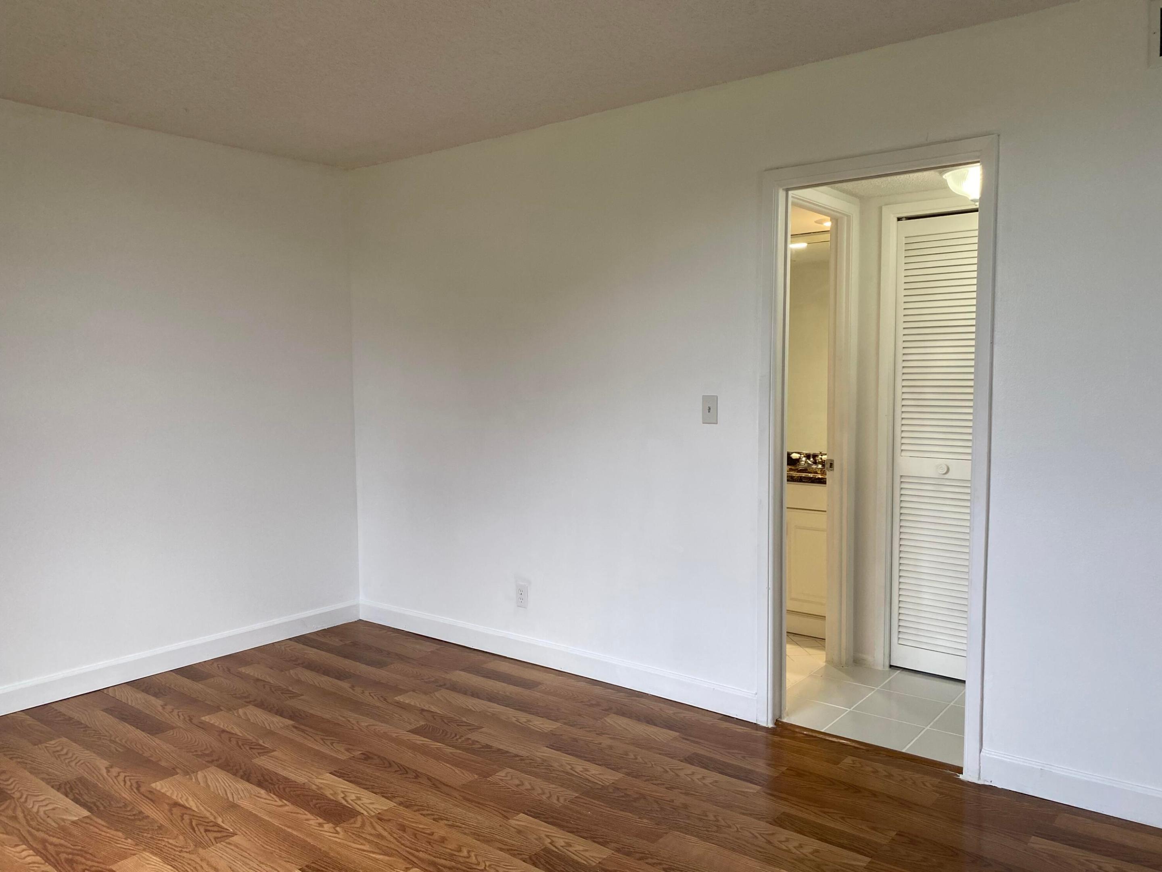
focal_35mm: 26
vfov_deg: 53.1
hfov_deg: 67.3
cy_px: 436
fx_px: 873
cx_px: 581
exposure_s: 1/120
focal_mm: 4.25
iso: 125
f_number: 1.8
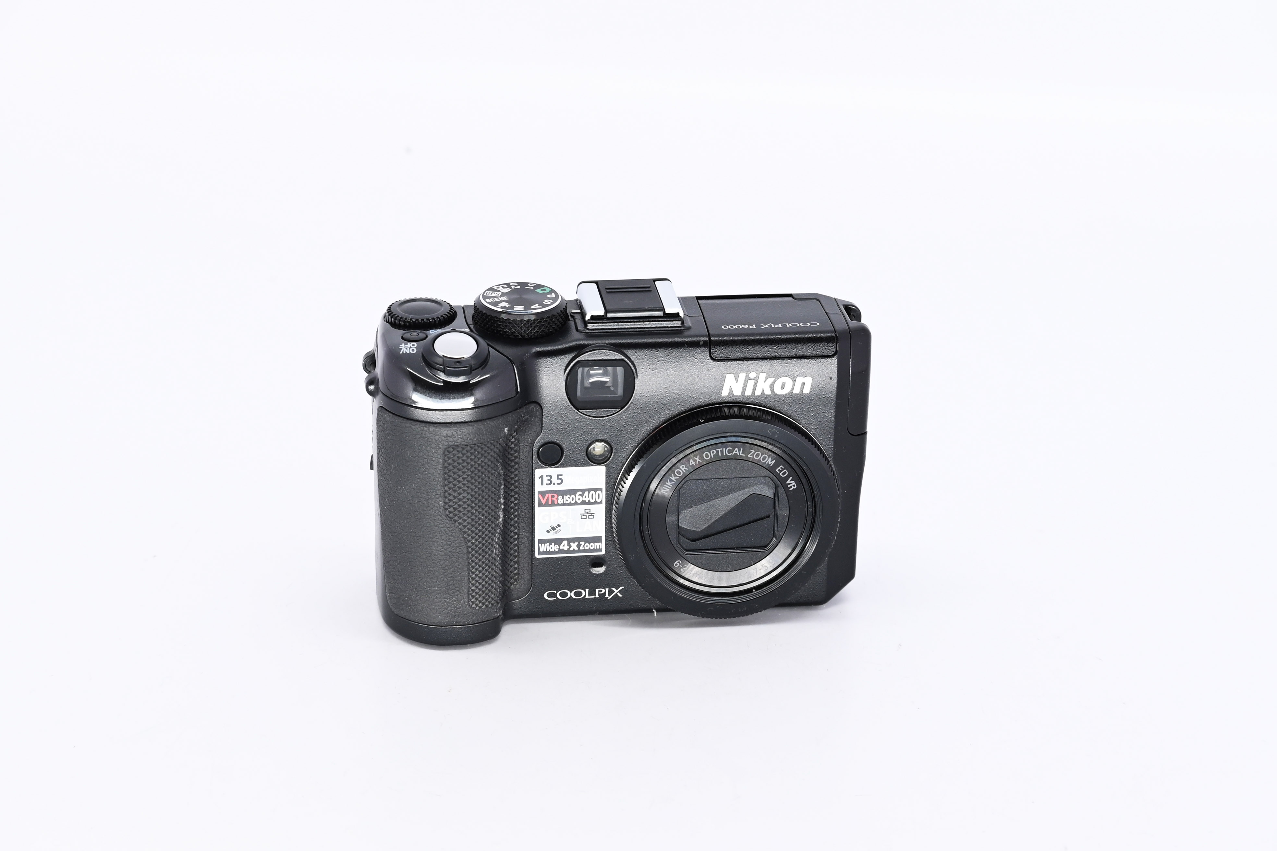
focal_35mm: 75
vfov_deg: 18.2
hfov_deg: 27.0
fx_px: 2660
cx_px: 638
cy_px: 426
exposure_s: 1/125
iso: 500
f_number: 9
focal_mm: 50
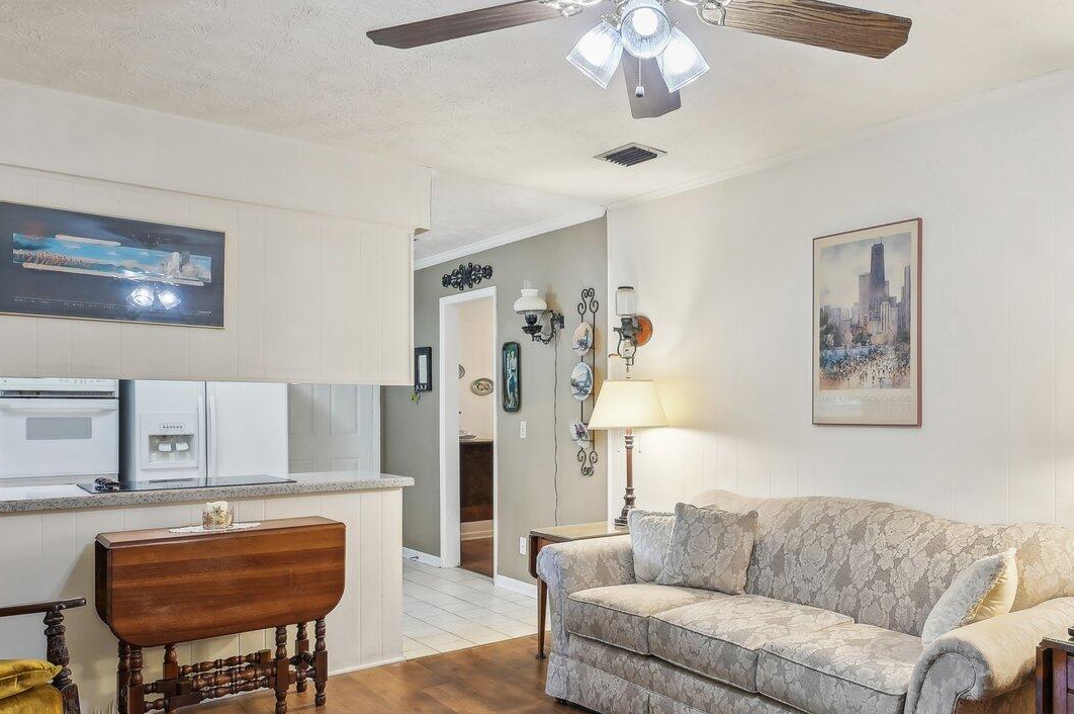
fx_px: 805
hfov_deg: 65.3
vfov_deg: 47.7
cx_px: 731
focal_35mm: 27
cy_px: 415
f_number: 8
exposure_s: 1/4
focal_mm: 14
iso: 400
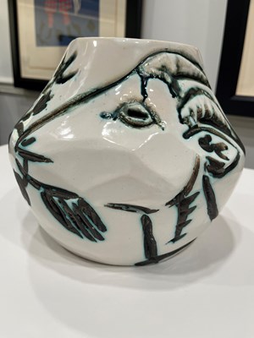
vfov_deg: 67.3
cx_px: 127
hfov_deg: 53.1
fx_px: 254
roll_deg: -4.0
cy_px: 169
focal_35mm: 26
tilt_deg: -18.7
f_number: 1.6
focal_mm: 5.1
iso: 125
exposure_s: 1/120
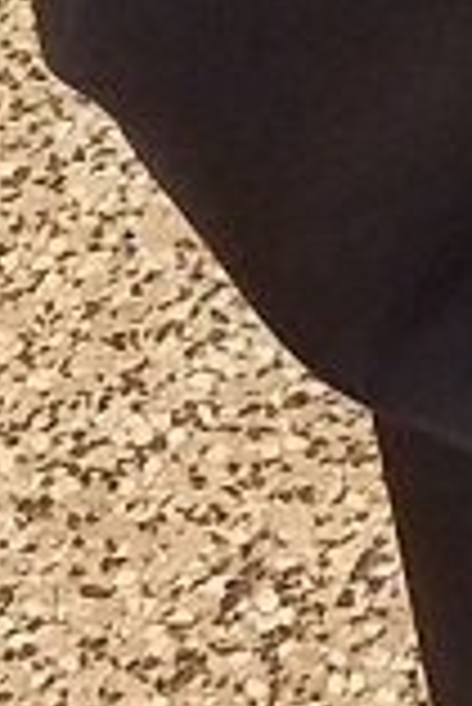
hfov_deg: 6.1
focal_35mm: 208
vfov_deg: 7.6
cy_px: -1884
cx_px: 1376
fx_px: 4081
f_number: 1.7
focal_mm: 4.2
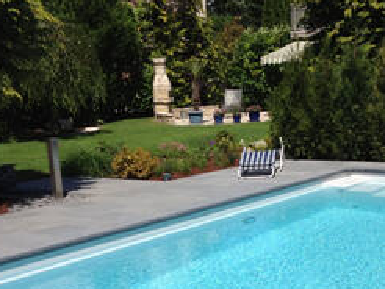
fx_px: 790
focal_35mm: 71
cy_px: 240
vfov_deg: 20.5
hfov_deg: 27.3
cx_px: 232
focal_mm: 4.28
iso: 64
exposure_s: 1/3247
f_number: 2.4
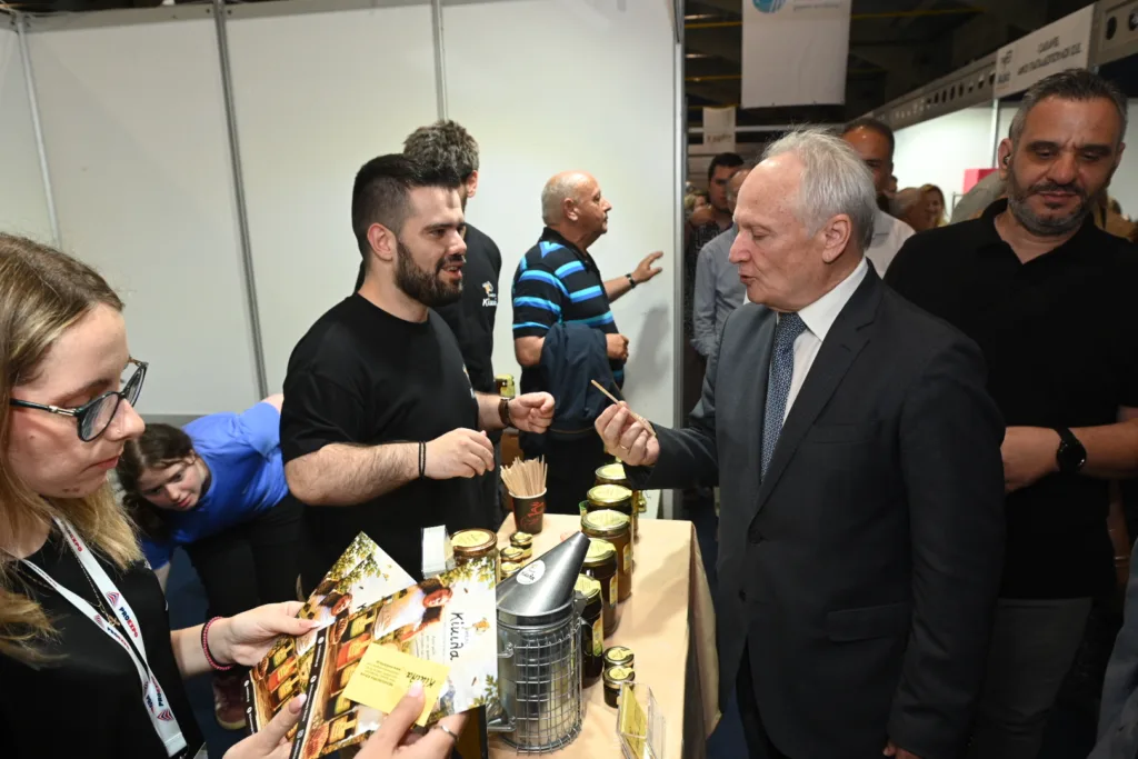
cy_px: 380
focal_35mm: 24
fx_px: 759
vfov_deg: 53.1
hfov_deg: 73.7
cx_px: 569
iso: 1600
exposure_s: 1/200
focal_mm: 24
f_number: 6.3
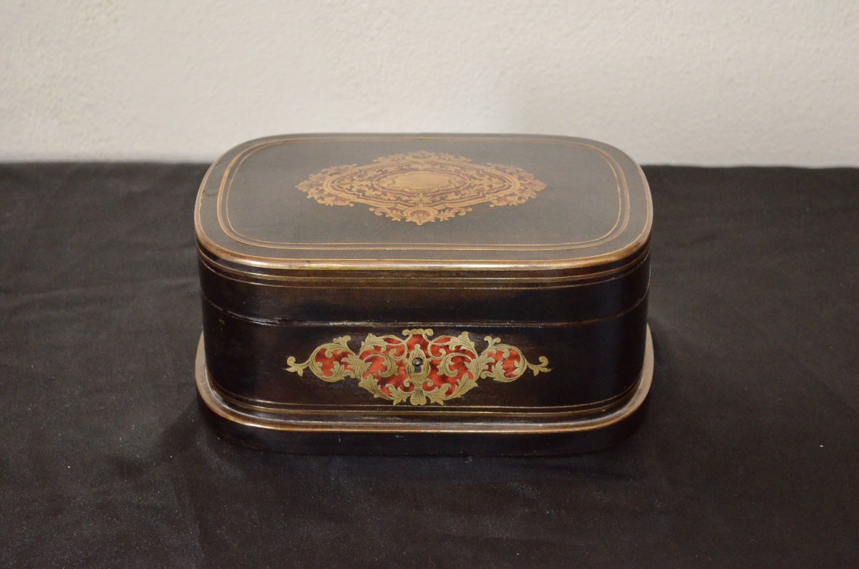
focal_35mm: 82
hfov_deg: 24.7
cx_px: 430
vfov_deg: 16.5
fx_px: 1965
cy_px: 284
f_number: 5.6
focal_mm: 55
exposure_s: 1/60
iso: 3200
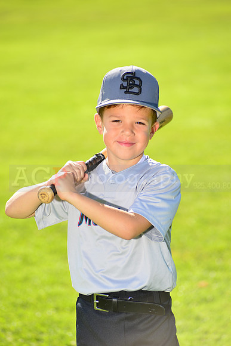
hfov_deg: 7.4
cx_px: 116
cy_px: 173
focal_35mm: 185
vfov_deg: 11.1
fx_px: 1779
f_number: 5
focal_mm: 185
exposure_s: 1/250
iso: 100
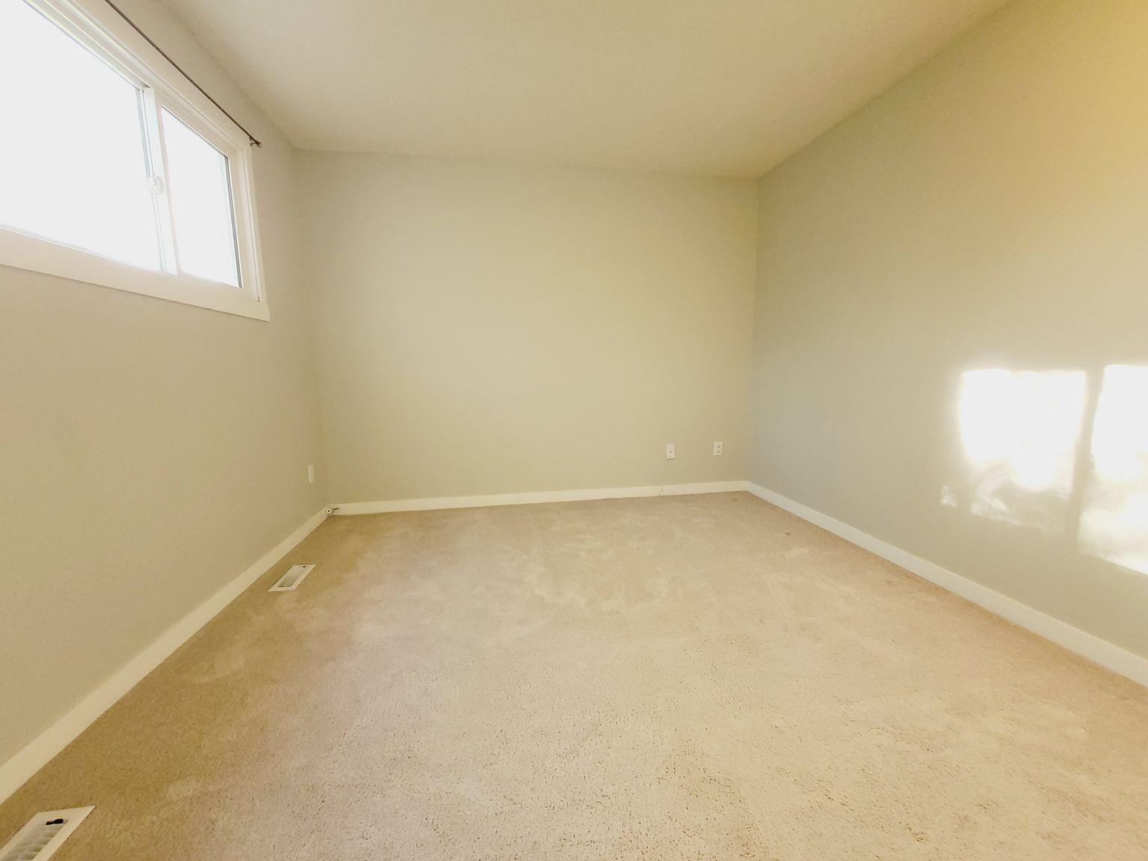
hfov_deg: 106.2
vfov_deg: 89.9
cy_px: 430
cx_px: 574
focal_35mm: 13
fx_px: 431
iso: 250
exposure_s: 1/59
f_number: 2.2
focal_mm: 2.2
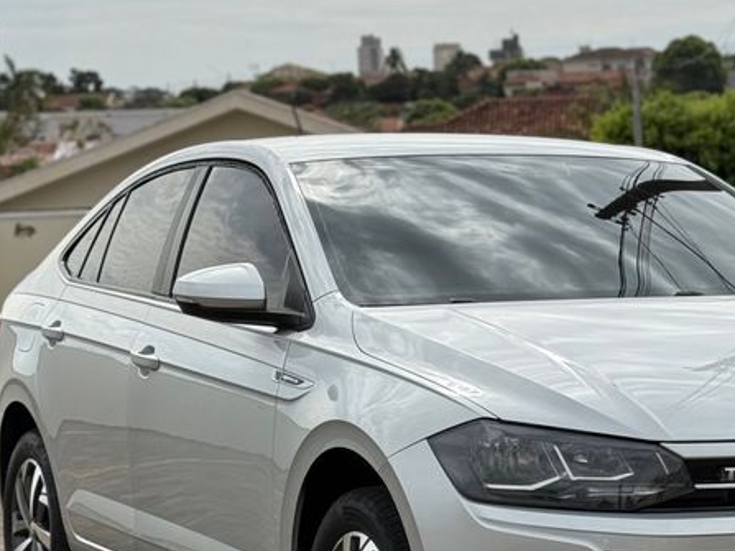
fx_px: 1847
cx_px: 569
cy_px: 439
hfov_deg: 22.3
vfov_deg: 16.8
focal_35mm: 87
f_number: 1.78
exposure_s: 1/6536
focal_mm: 6.76
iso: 80
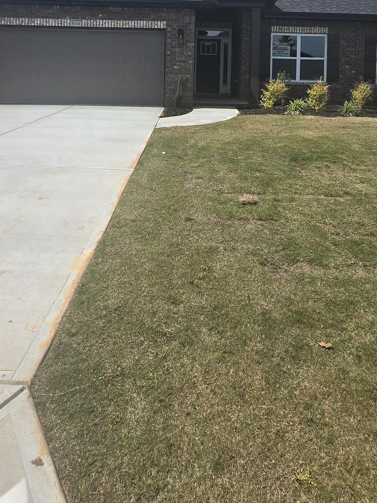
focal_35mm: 24
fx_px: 349
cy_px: 75
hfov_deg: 56.8
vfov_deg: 63.0
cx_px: 198
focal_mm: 1.7
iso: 25
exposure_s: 1/1920
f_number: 2.2
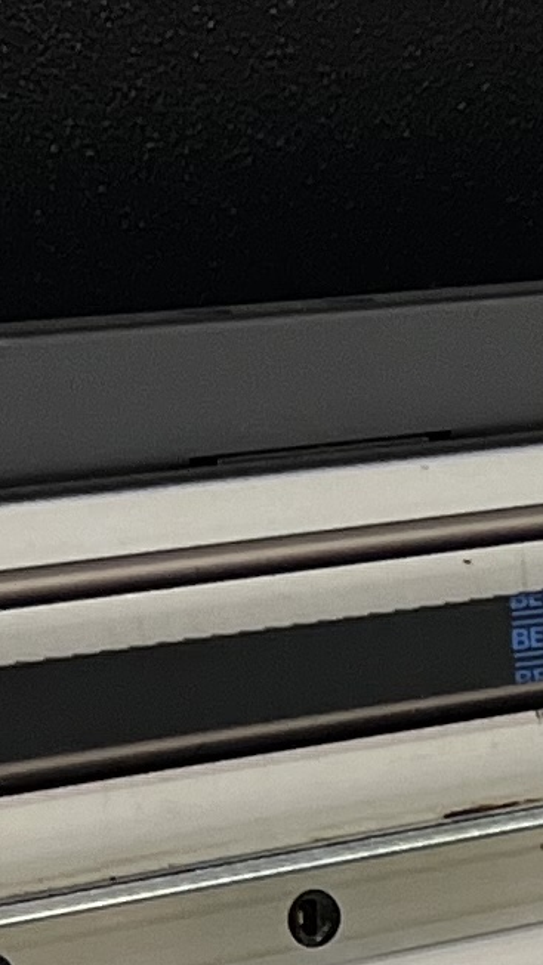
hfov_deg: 6.0
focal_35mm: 175
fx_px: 4482
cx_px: 2000
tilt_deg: -18.6
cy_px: 1404
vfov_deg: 11.8
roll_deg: +1.1
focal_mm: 5.7
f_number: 1.5
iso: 100
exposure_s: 1/121
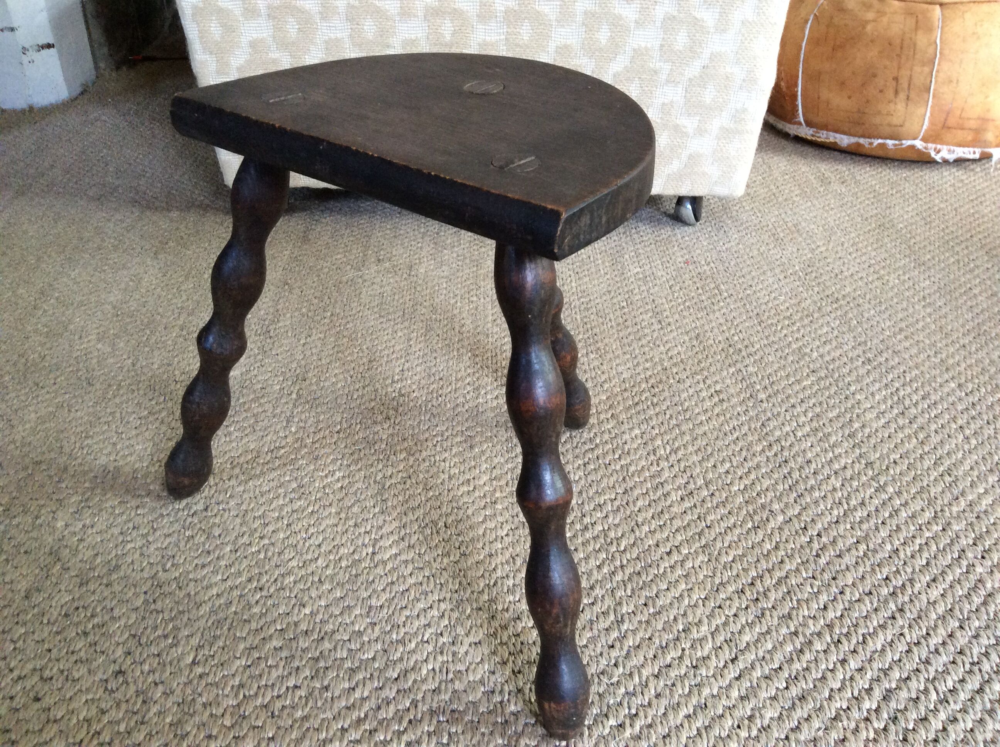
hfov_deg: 56.9
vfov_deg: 44.1
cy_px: 374
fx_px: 923
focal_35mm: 32
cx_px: 500
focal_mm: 3.3
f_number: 2.4
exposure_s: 1/25
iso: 160
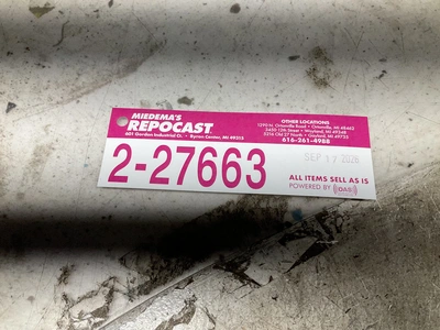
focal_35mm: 29
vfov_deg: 48.2
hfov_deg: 61.7
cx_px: 220
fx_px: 369
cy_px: 165
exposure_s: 1/120
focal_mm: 3
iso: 25
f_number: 1.8
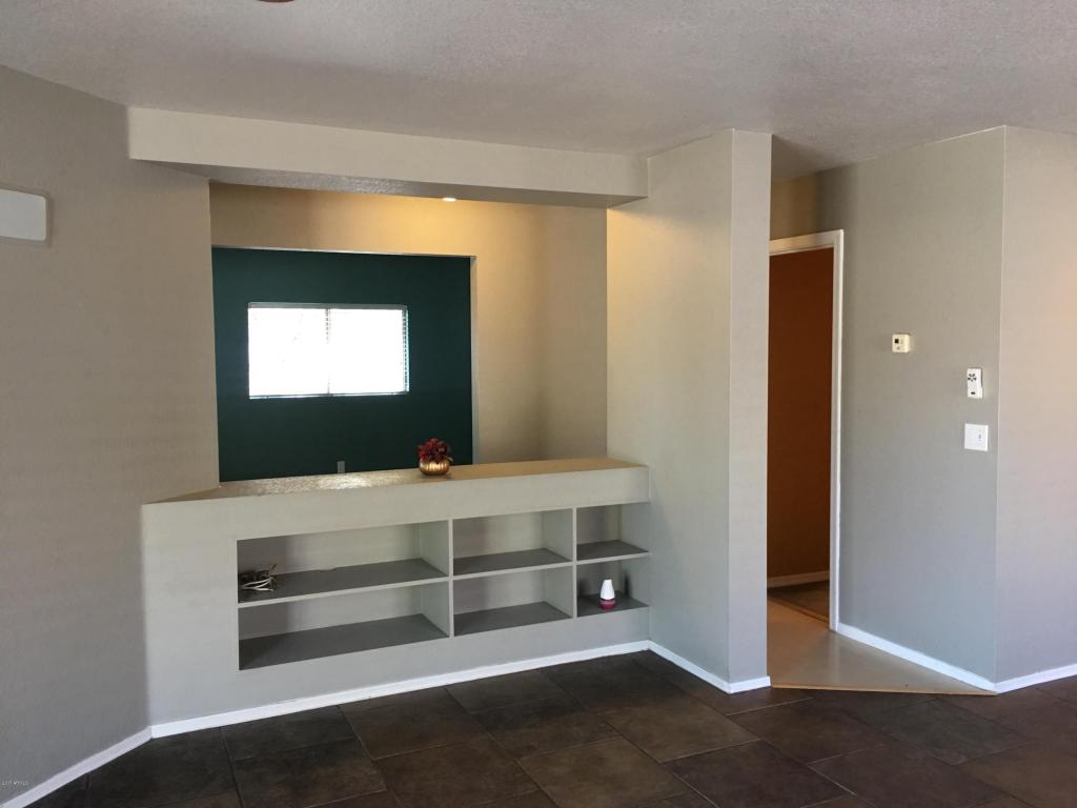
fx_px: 902
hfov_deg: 61.7
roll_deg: +0.4
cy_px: 404
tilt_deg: -2.6
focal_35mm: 29
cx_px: 538
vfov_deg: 48.2
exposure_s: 1/15
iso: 50
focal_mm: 4.15
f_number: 2.2
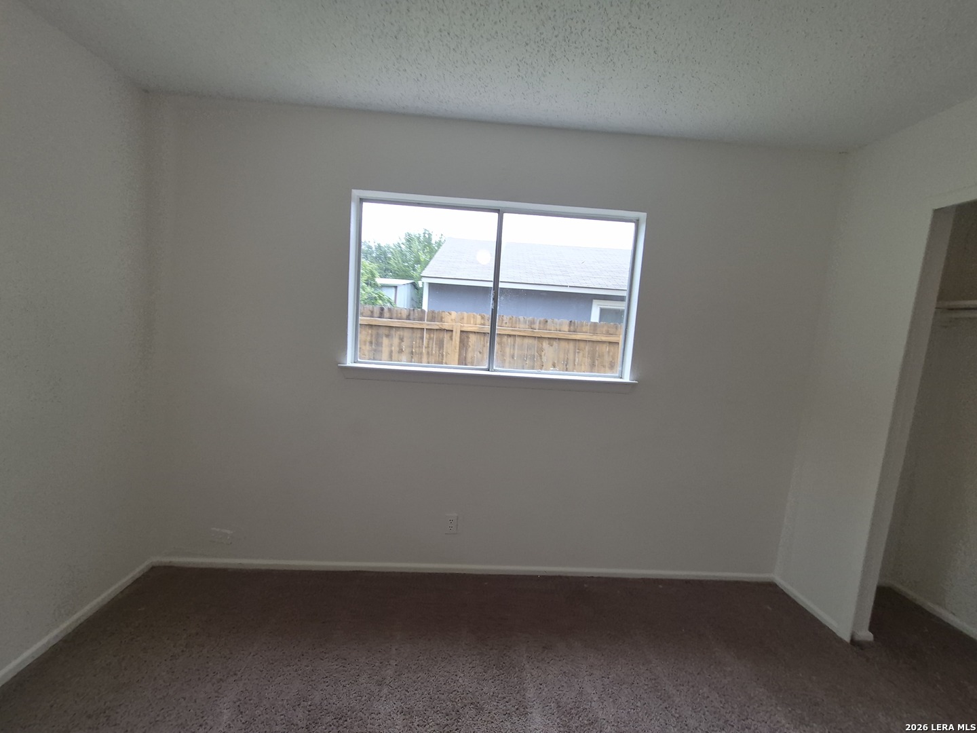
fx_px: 367
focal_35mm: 13
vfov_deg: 89.9
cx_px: 488
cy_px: 366
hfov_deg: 106.2
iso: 40
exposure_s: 1/147
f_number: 2.2
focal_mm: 1.74
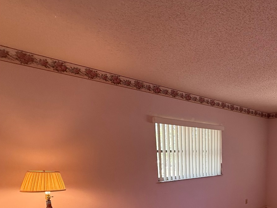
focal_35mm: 25
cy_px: 178
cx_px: 243
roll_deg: -0.4
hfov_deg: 60.2
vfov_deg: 50.2
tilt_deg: -9.1
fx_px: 200
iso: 400
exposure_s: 1/120
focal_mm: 2.22
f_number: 2.2
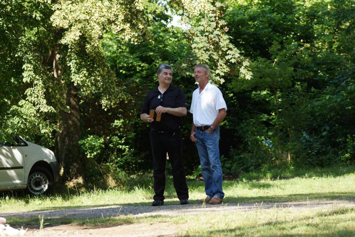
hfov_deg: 13.7
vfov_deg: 9.1
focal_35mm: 150
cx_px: 178
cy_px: 118
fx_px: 1479
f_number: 4.5
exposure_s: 1/160
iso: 100
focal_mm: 100
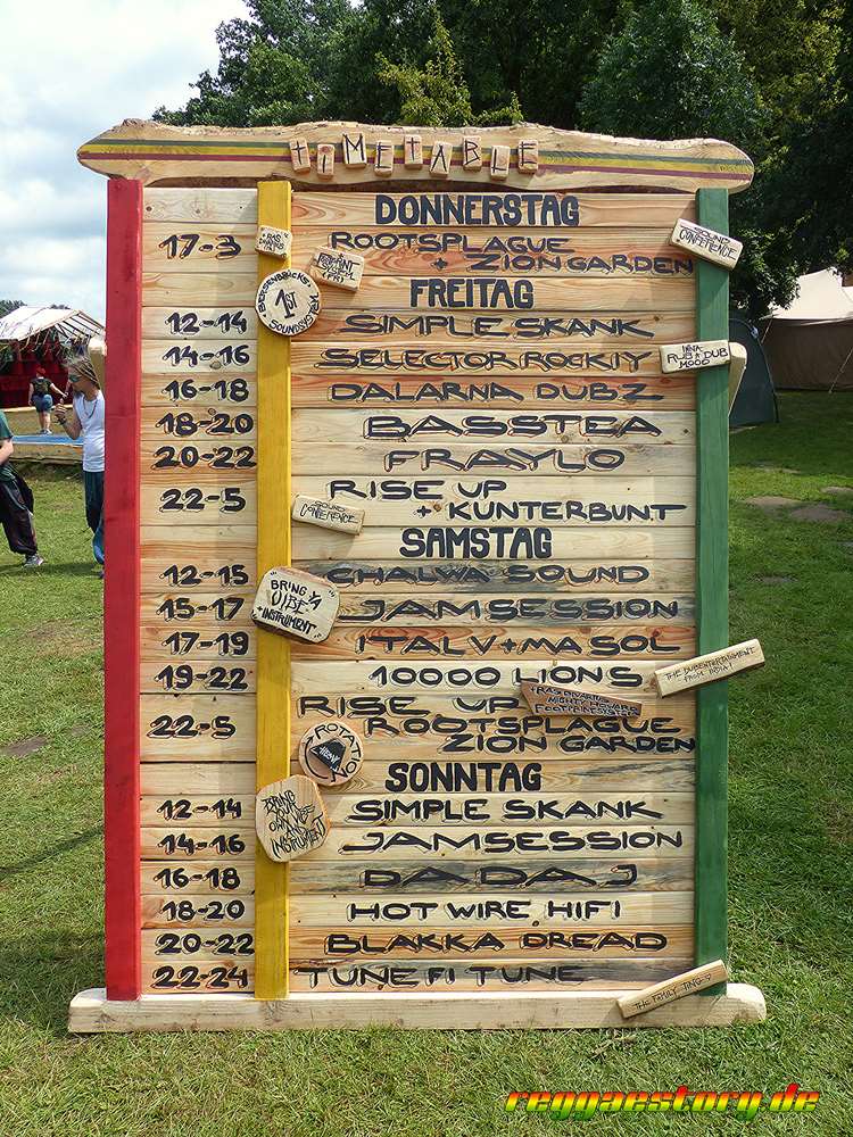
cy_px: 568
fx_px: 821
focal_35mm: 25
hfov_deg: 54.9
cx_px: 426
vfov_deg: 69.4
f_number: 4
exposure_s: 1/640
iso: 100
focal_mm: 4.5
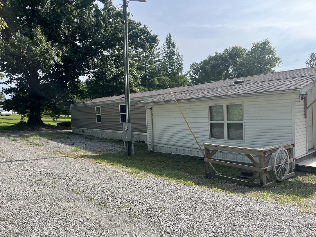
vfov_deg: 53.1
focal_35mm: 26
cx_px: 158
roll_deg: +3.4
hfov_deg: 67.3
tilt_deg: -2.8
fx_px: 237
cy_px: 118
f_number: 1.6
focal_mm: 5.1
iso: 50
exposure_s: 1/1957
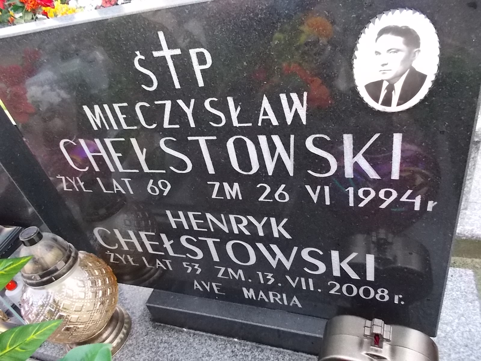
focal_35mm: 26
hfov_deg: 67.3
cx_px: 240
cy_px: 180
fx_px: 361
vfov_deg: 53.1
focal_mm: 4.6
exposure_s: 1/100
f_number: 3.2
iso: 400
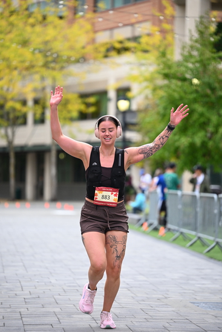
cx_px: 111
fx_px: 1340
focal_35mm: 145
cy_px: 166
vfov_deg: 14.1
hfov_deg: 9.5
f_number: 2.8
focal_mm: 145
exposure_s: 1/2000
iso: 640
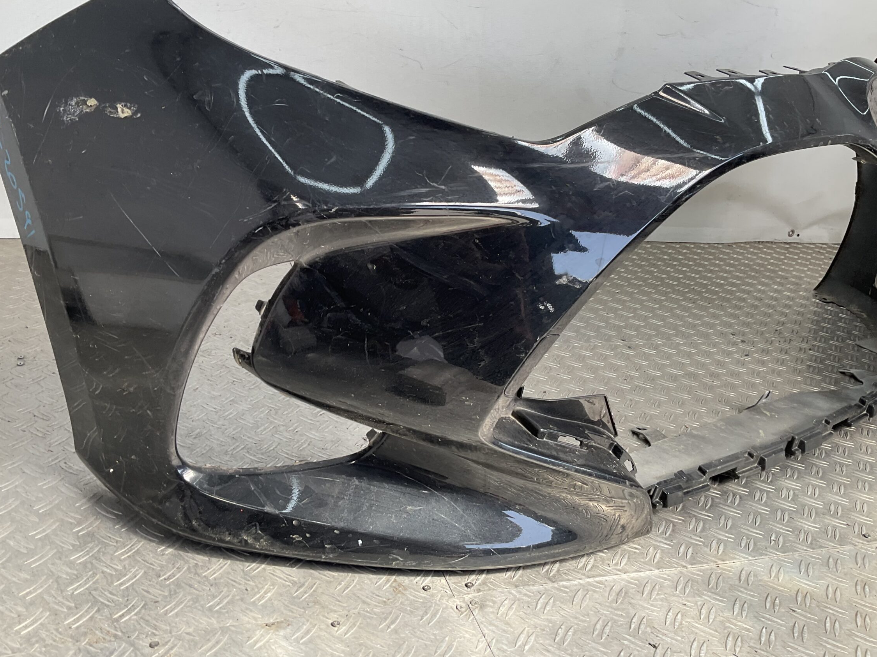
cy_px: 297
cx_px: 416
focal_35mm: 33
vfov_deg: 42.9
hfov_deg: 55.3
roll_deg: -9.0
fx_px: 836
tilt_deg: -22.4
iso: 16
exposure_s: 1/160
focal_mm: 3
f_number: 1.8
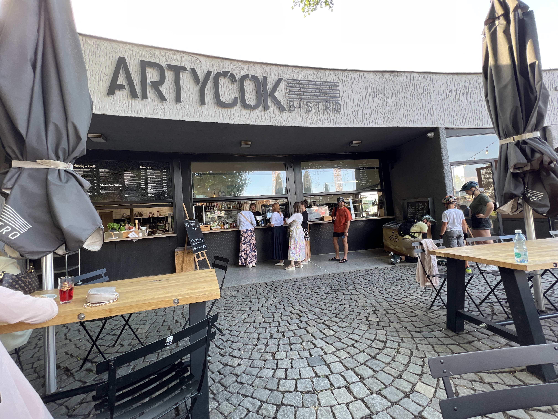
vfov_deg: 89.9
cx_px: 279
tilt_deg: +2.6
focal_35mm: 13
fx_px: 210
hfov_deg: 106.2
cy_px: 210
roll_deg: +3.7
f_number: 1.8
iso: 50
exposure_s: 1/59
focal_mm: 1.57
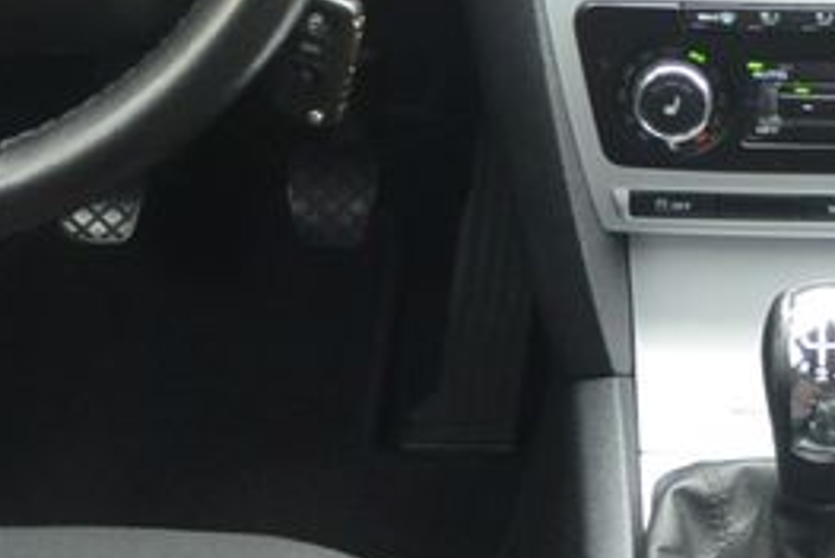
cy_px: 132
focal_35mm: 105
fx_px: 2438
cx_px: 800
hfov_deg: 19.0
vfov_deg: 13.0
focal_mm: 10
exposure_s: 1/80
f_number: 3.5
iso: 400
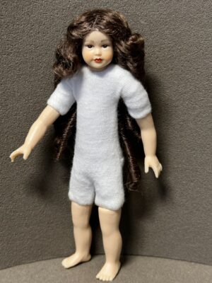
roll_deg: -4.3
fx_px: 392
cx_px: 106
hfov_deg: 30.3
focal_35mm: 48
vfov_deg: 39.7
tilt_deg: -21.8
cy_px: 142
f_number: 1.78
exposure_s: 1/121
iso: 50
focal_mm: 6.86
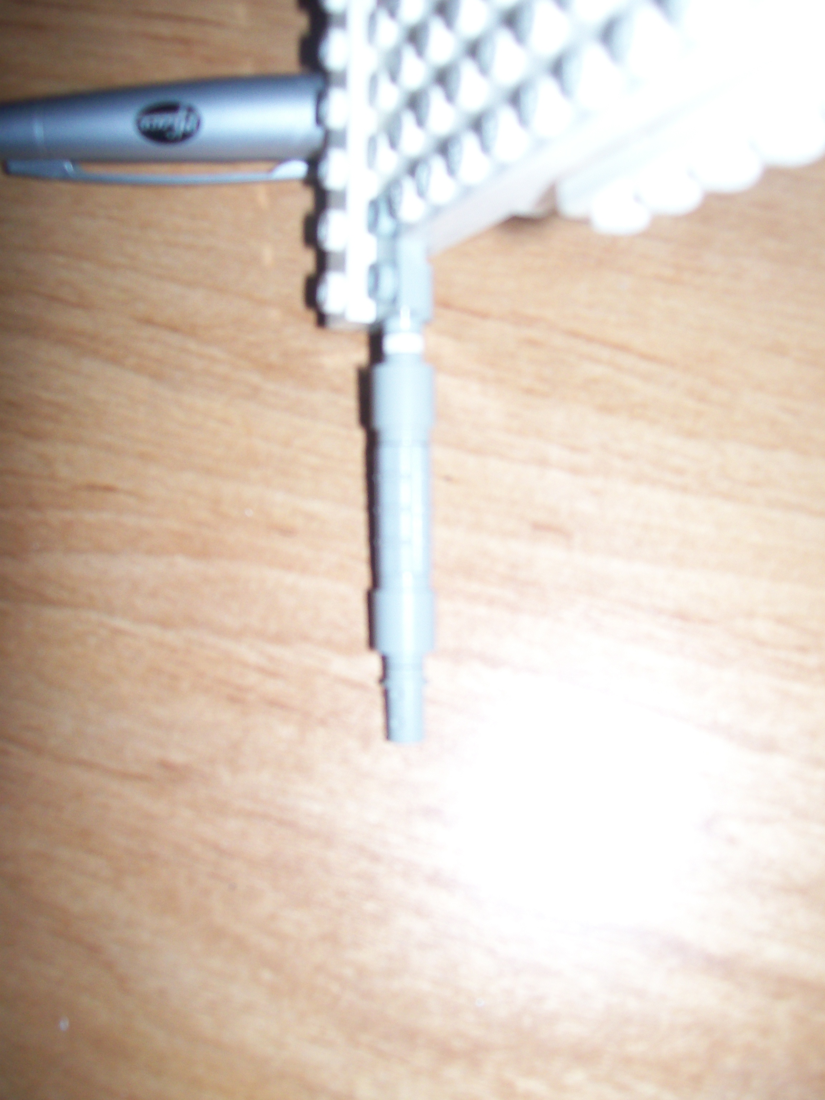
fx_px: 1144
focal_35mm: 36
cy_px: 550
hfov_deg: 39.7
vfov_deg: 51.4
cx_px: 412
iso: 80
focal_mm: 6
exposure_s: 1/64
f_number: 2.7
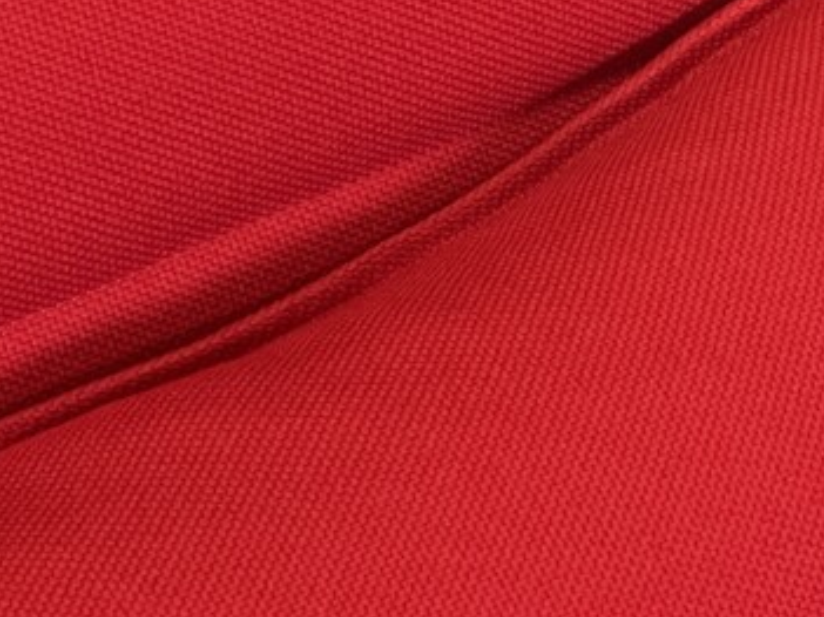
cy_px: -167
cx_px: 1096
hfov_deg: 8.9
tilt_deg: -29.9
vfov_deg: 6.7
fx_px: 5211
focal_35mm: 219
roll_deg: +3.3
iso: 200
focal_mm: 7.5
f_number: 2.2
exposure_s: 1/50
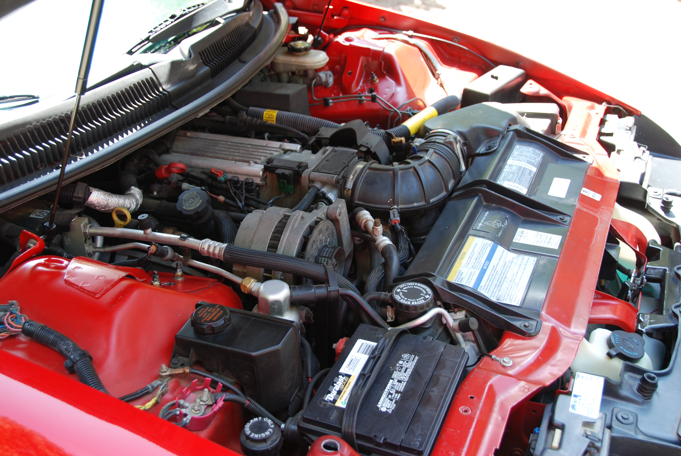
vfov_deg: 33.1
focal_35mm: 40
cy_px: 228
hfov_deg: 47.9
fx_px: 767
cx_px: 340
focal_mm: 27
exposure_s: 1/60
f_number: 4
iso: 200
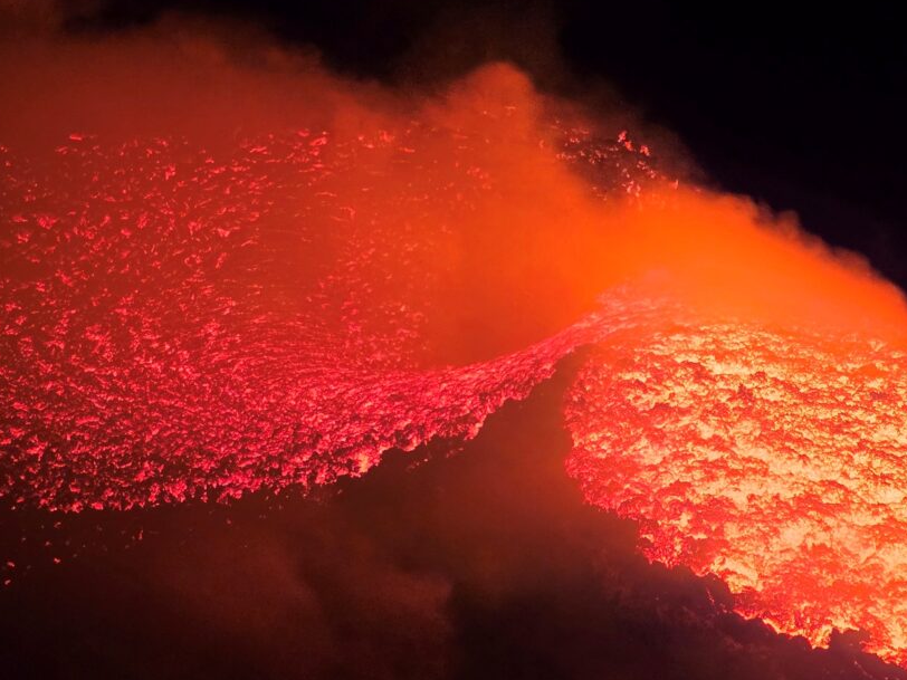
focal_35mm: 87
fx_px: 2280
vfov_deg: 17.0
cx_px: 411
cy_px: 324
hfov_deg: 22.5
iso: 160
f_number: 2.4
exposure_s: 1/100
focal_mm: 7.9
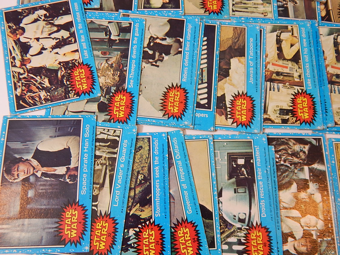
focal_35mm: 31
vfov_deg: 45.4
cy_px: 128
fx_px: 304
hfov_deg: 58.4
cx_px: 170
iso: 140
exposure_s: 1/30
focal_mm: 5.6
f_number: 3.2
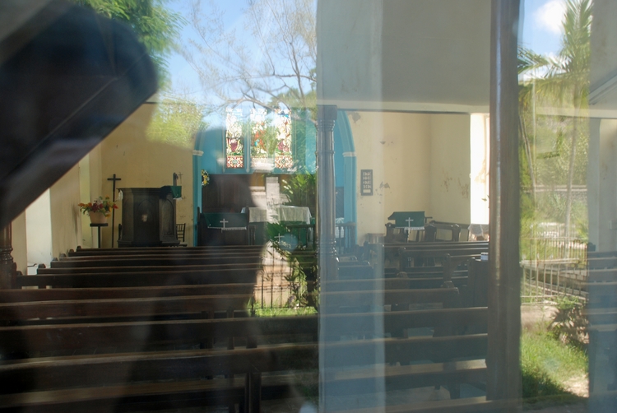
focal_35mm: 33
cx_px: 308
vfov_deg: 40.1
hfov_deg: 57.2
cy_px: 206
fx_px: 566
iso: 200
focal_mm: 22
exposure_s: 1/45
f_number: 3.8
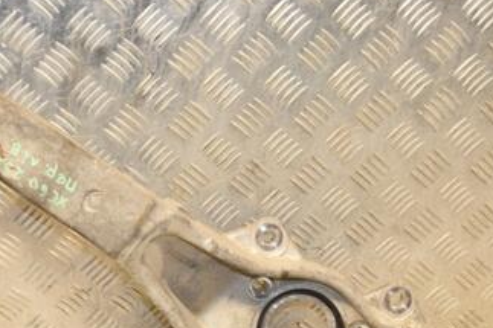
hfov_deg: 25.8
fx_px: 1068
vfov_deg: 17.3
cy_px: 261
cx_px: 137
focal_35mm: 78
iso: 800
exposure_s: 1/200
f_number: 6.3
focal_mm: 28
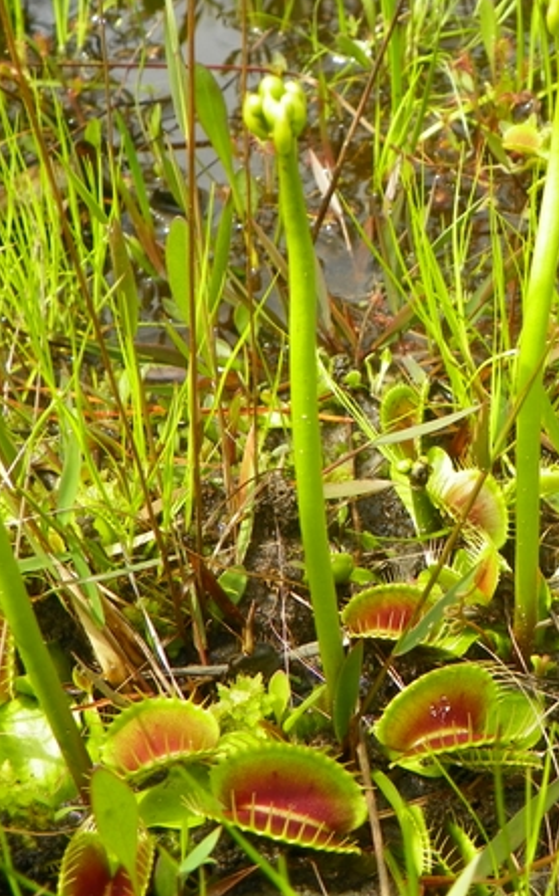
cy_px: 446
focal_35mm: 53
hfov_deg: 23.8
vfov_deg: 38.2
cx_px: 492
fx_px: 1294
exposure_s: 1/160
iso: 64
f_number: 4
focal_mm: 6.6
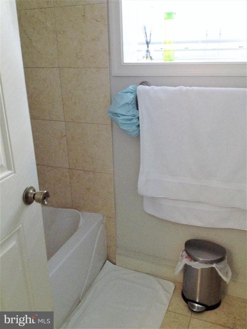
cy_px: 164
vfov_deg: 52.6
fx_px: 333
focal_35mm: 35
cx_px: 124
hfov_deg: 40.7
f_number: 2.4
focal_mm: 4.28
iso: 250
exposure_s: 1/20
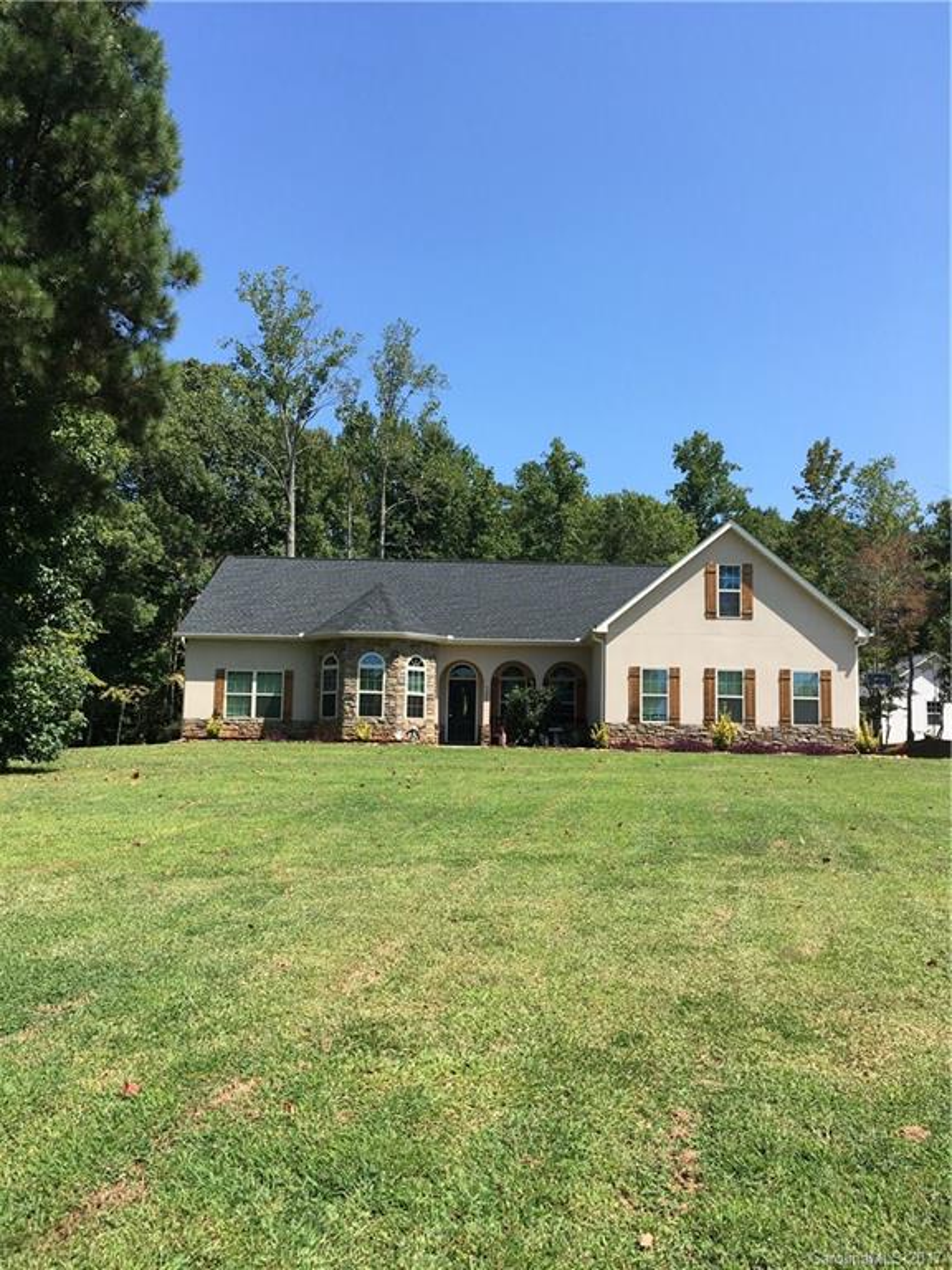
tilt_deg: +4.3
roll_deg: -1.0
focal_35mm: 29
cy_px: 635
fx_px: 1063
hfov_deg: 48.2
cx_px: 476
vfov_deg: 61.7
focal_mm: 4.15
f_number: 2.2
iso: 25
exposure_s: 1/1131
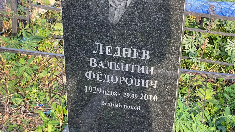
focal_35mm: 64
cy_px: 80
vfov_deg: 18.8
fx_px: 399
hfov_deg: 32.8
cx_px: 129
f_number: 2
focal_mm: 6
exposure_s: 1/122
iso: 25
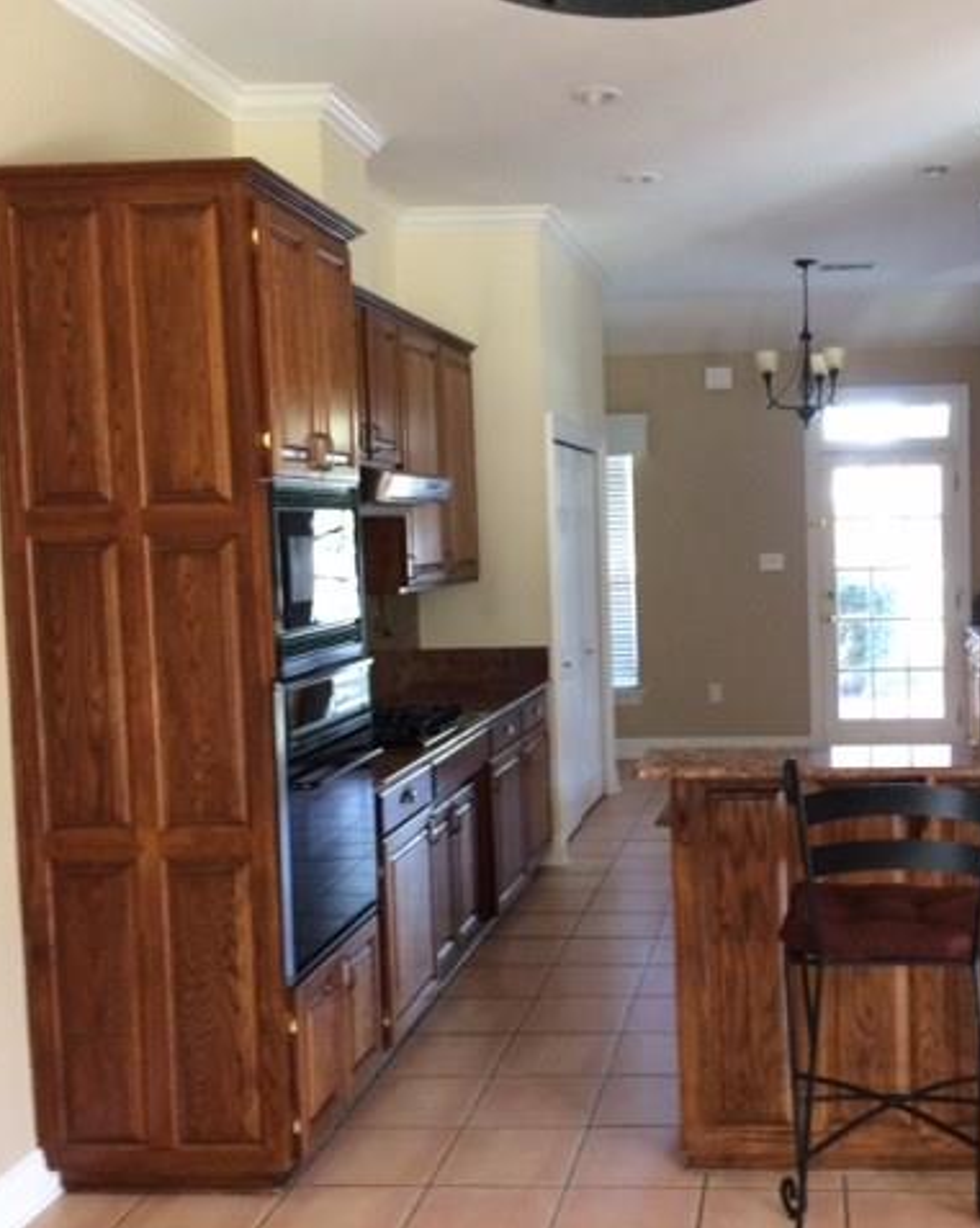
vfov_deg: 48.0
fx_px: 1379
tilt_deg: -6.2
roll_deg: +0.4
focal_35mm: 38
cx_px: 725
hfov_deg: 38.2
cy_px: 615
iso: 125
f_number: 2.2
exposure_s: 1/30
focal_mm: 4.15
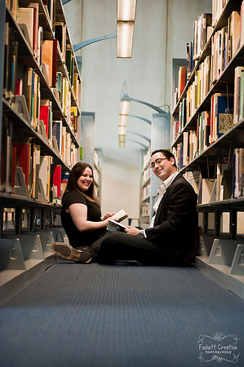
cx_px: 122
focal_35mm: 70
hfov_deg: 19.4
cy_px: 184
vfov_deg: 28.9
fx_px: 713
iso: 640
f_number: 2.8
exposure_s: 1/200
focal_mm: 70
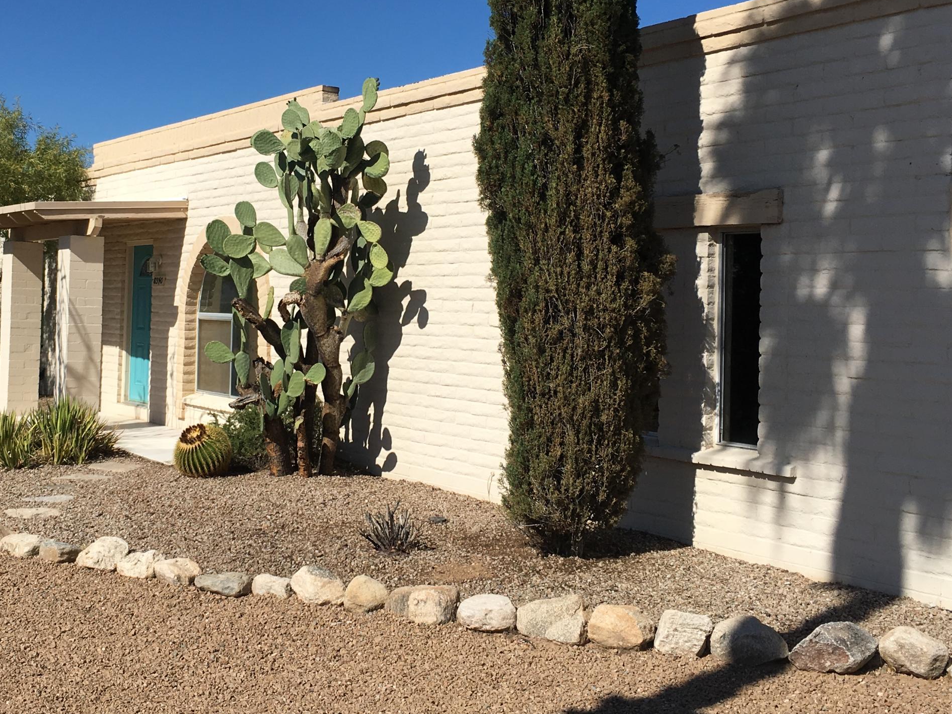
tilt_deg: +1.7
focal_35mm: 46
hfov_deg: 40.9
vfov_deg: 31.4
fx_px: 1265
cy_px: 295
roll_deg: -1.9
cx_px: 352
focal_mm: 4.15
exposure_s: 1/2849
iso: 25
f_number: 2.2
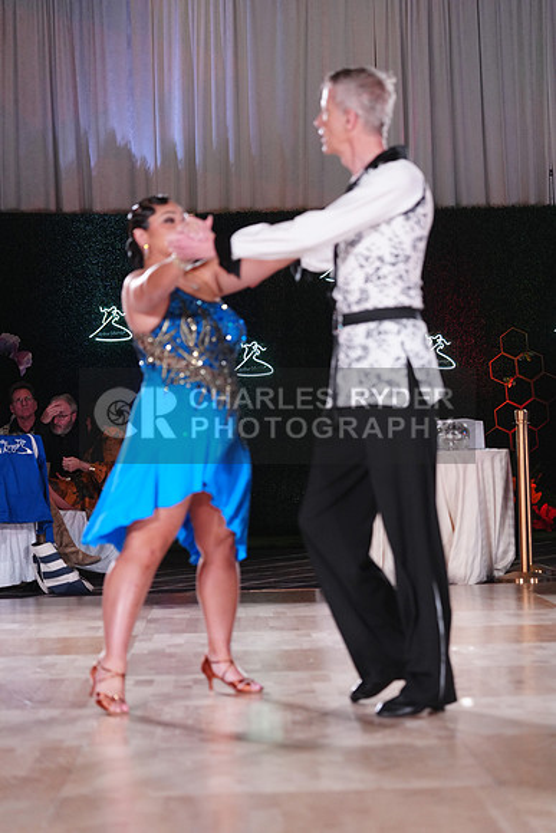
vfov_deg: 21.5
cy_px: 416
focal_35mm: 95
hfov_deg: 14.4
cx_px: 278
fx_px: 2199
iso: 2500
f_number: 4
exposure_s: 1/400
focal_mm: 95
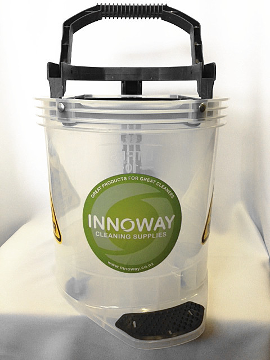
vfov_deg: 55.4
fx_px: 343
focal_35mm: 33
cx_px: 135
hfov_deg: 42.9
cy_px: 180
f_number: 2.4
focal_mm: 4.13
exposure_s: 1/60
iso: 64
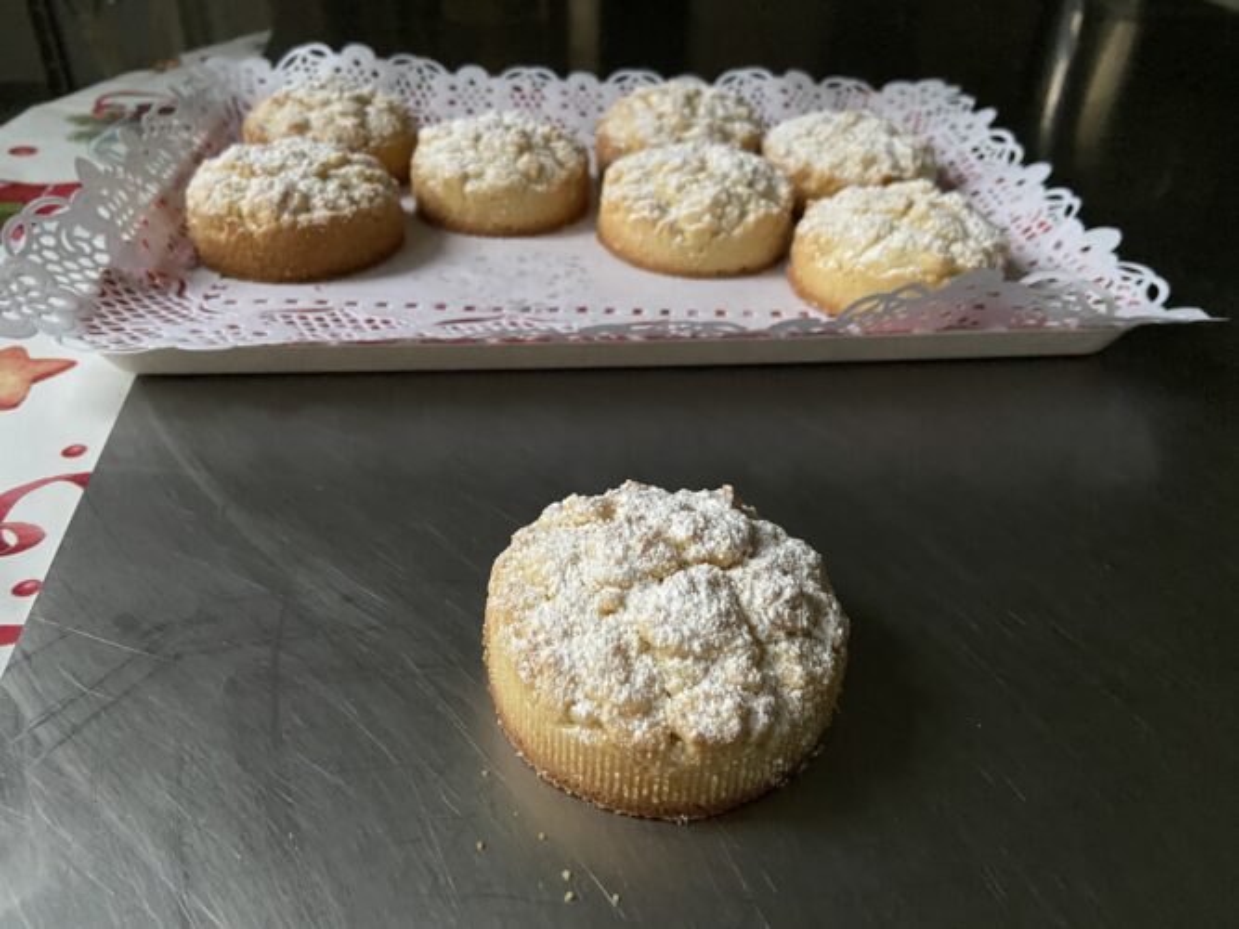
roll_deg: -3.6
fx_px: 930
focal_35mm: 26
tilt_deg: -37.5
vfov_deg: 53.0
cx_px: 620
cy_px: 464
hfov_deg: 67.3
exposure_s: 1/30
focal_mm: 4.25
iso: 800
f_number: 1.8
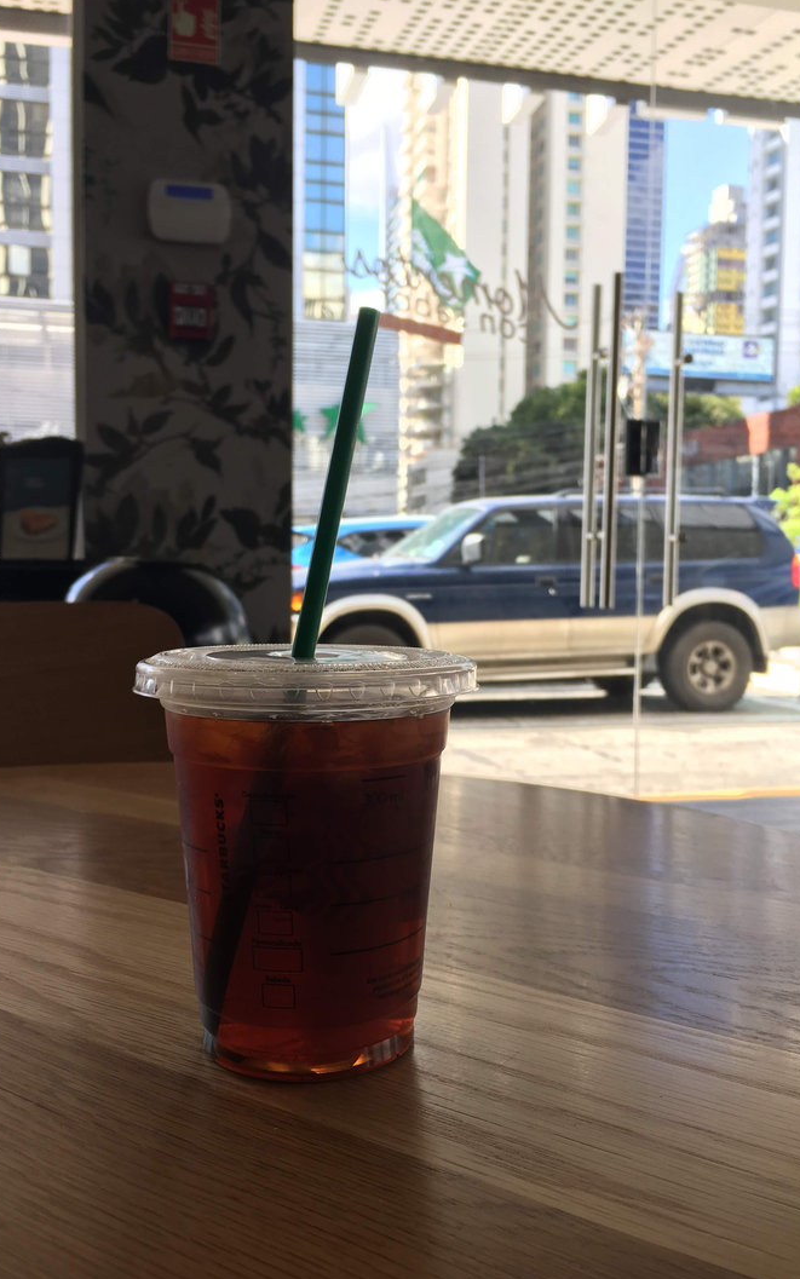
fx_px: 1081
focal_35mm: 31
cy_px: 641
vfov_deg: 61.2
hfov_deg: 40.6
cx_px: 408
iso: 25
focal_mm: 4.15
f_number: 2.2
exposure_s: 1/174
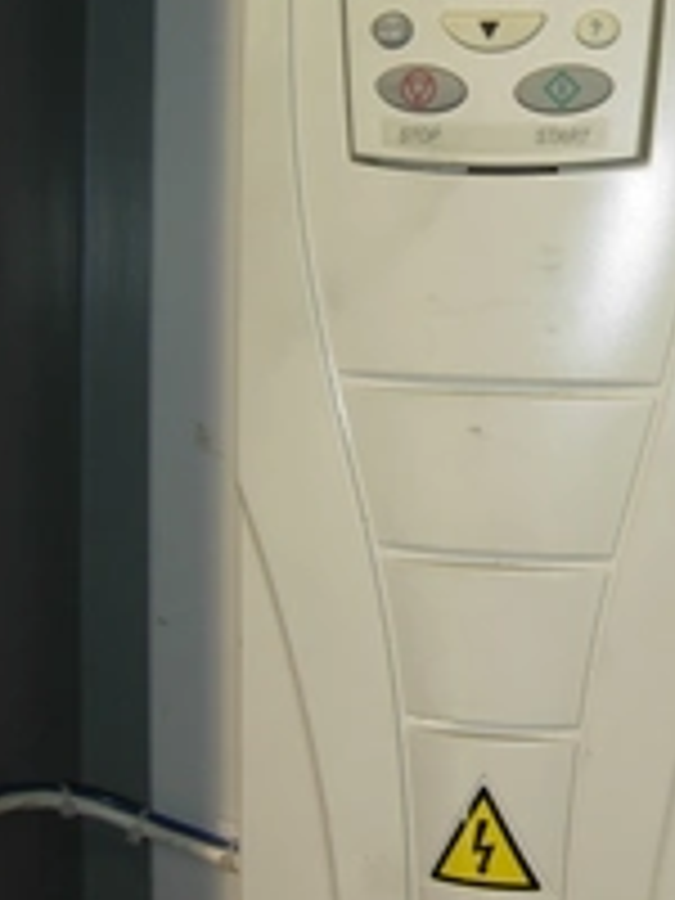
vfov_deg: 26.7
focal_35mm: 72
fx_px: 1872
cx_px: 594
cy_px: 220
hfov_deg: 20.1
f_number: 3.8
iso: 50
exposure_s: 1/7.5
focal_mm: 7.5
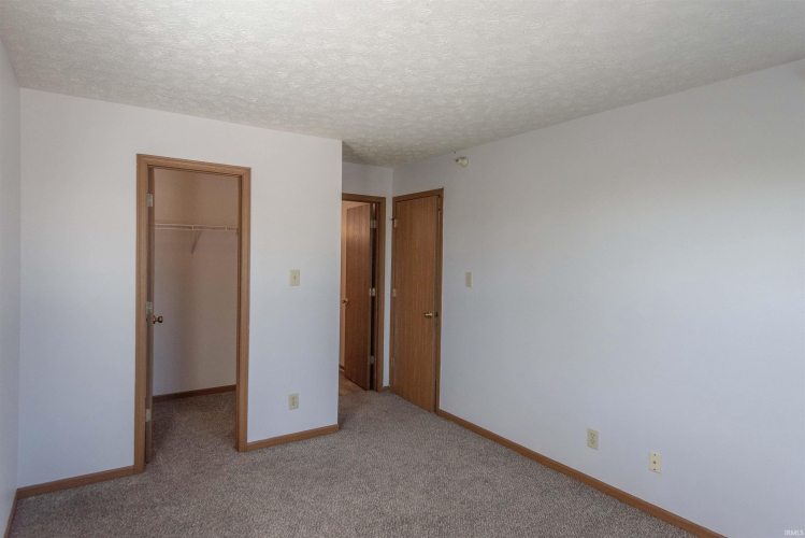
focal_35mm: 22
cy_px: 269
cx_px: 402
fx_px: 492
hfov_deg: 78.6
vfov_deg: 57.3
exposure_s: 1/250
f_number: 5.6
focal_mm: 22
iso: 1000
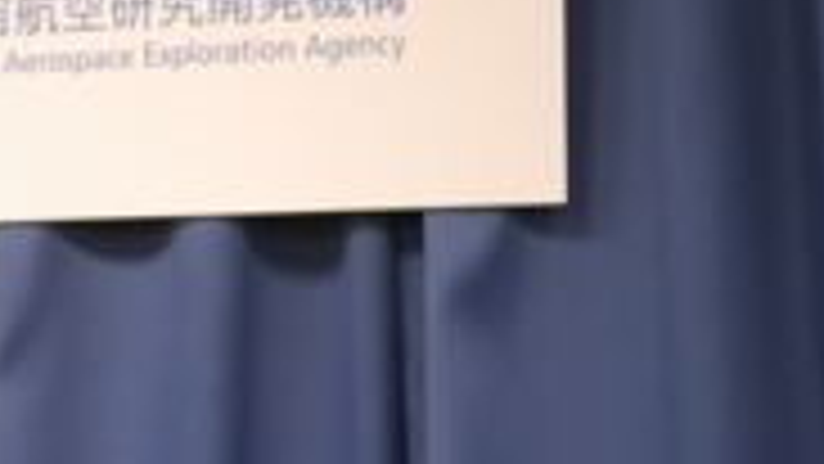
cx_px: -441
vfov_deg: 7.1
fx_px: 3737
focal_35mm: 171
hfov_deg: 12.0
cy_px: 496
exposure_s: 1/125
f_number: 1.7
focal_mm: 20
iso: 800
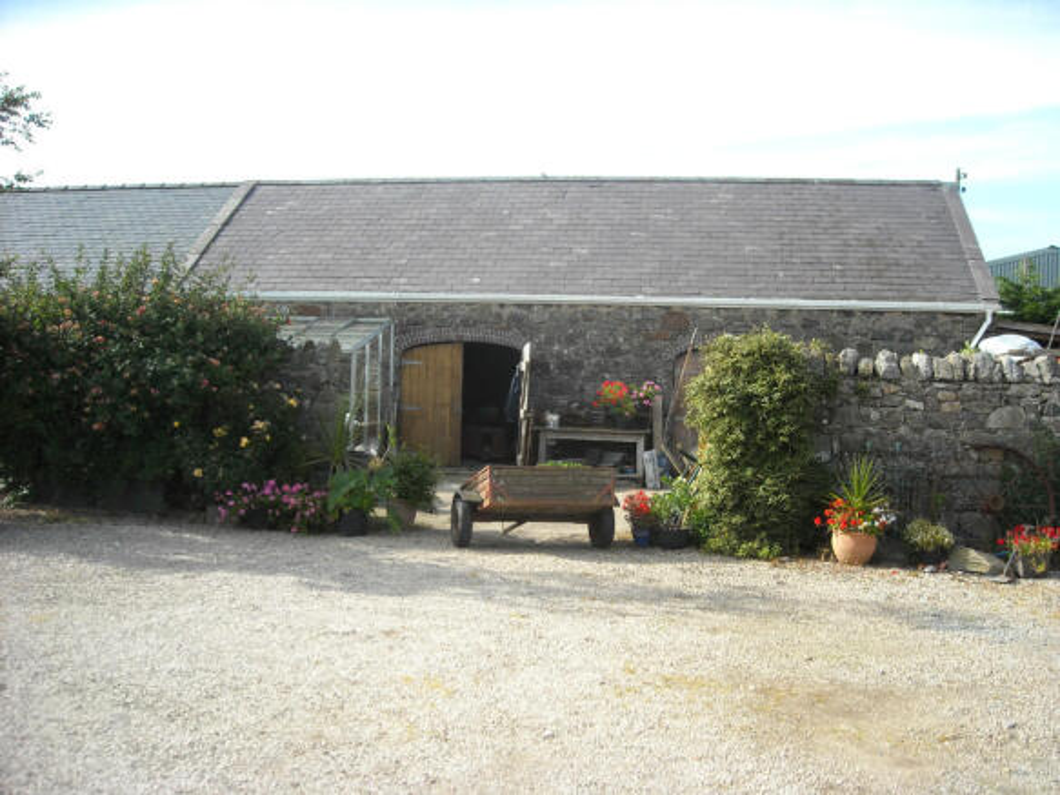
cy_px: 398
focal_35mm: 35
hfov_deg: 52.6
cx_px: 530
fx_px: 1072
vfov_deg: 40.7
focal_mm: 5.7
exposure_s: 1/402
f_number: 2.8
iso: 64
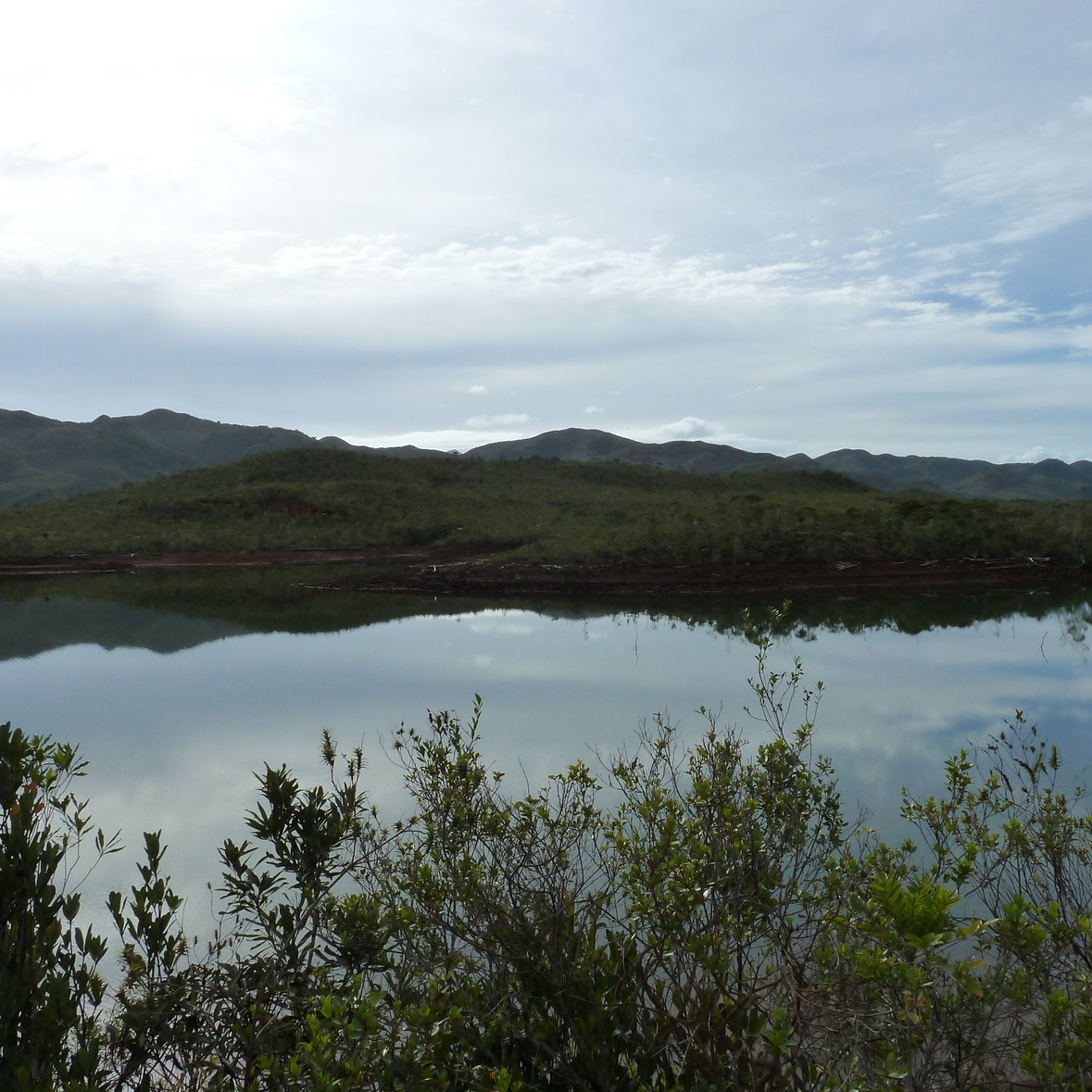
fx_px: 1071
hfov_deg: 54.0
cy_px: 546
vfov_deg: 54.0
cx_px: 563
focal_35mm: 30
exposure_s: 1/640
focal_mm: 4.1
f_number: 5.6
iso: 125
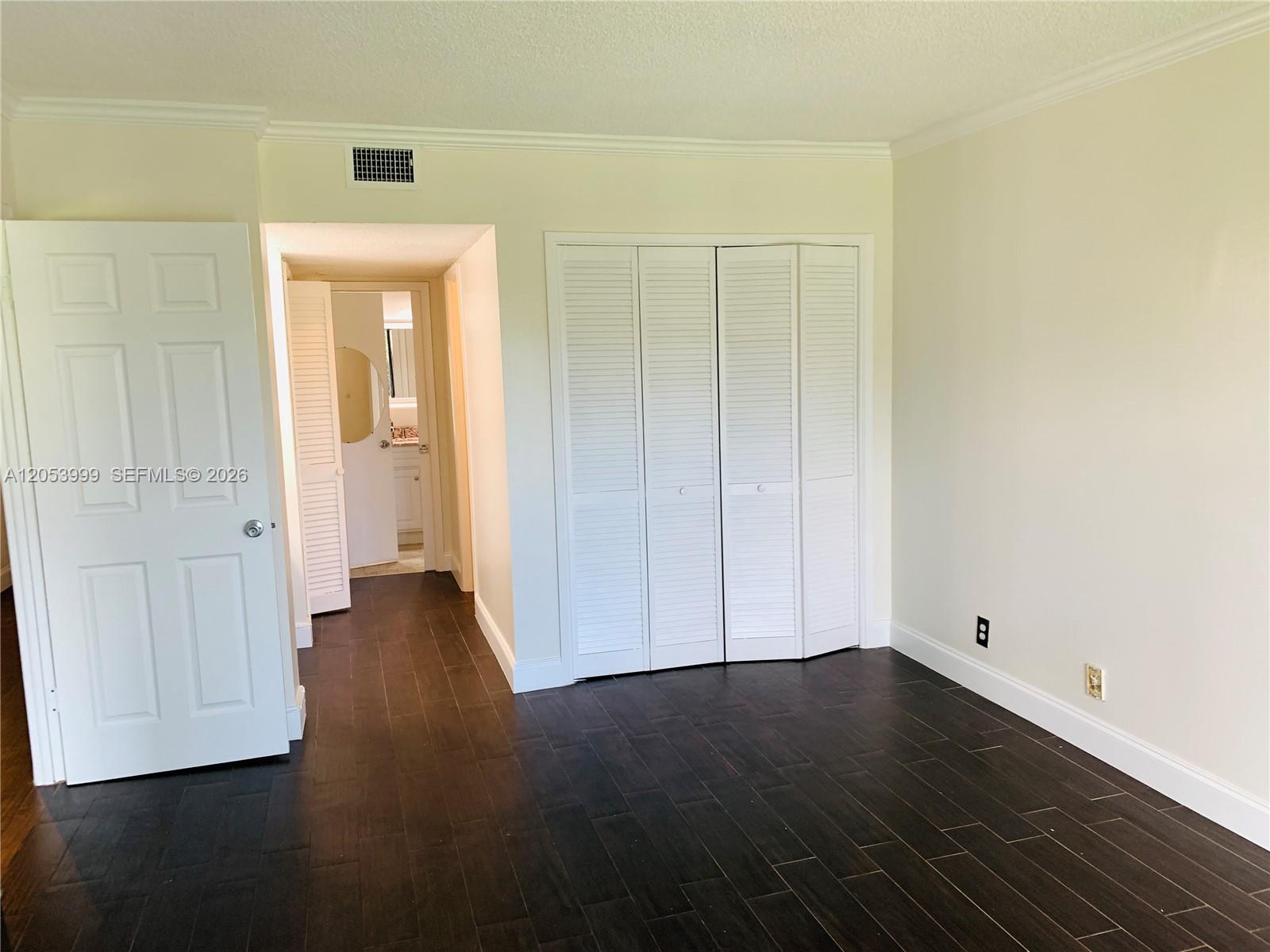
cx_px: 635
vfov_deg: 53.1
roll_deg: +1.7
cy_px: 476
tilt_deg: -7.8
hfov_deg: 67.3
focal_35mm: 26
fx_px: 954
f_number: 1.8
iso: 100
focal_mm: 4.25
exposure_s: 1/60
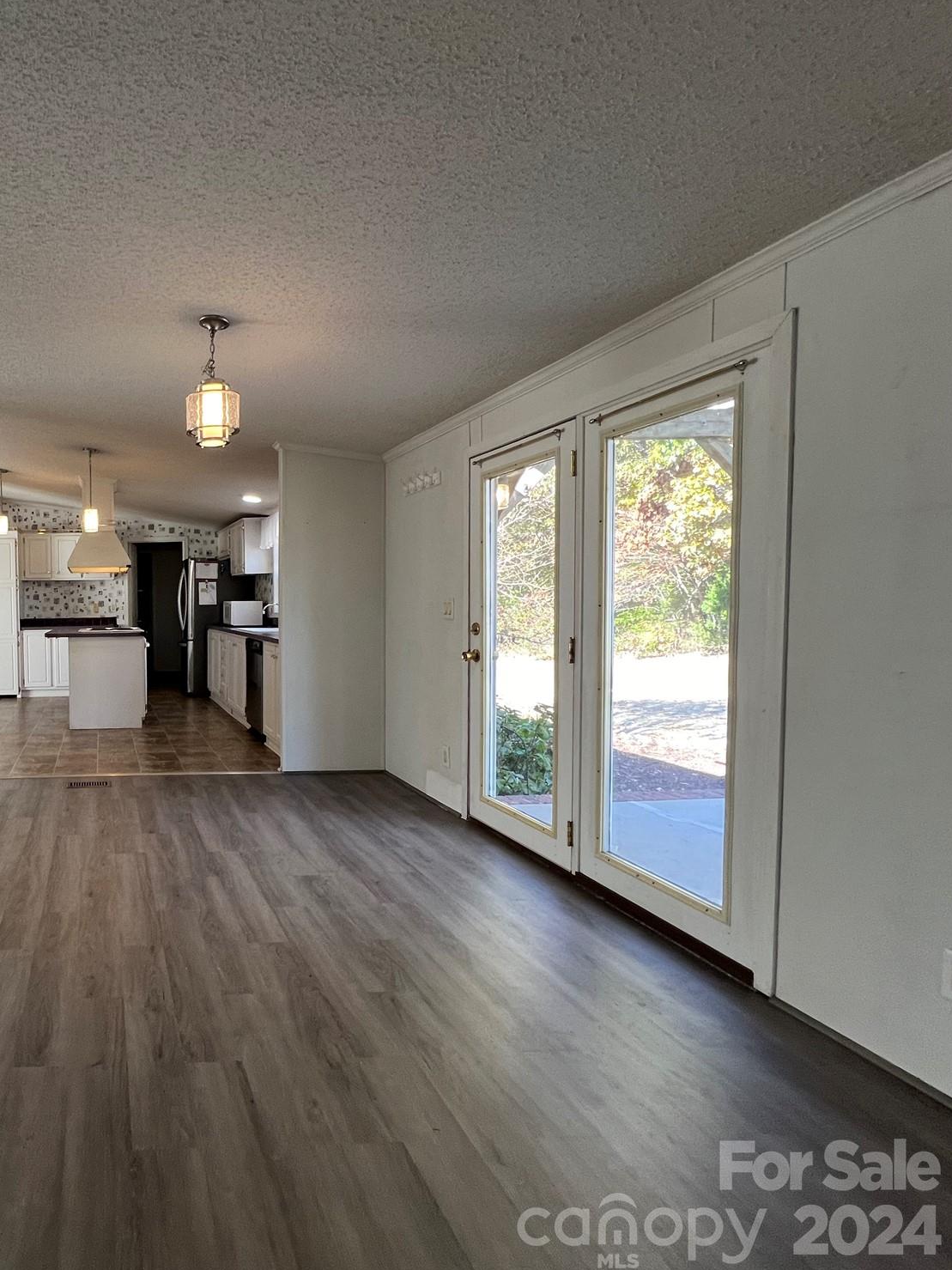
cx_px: 124
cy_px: 642
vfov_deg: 87.8
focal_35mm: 18
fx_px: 660
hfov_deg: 62.1
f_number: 1.8
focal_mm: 1.57
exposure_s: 1/120
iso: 125
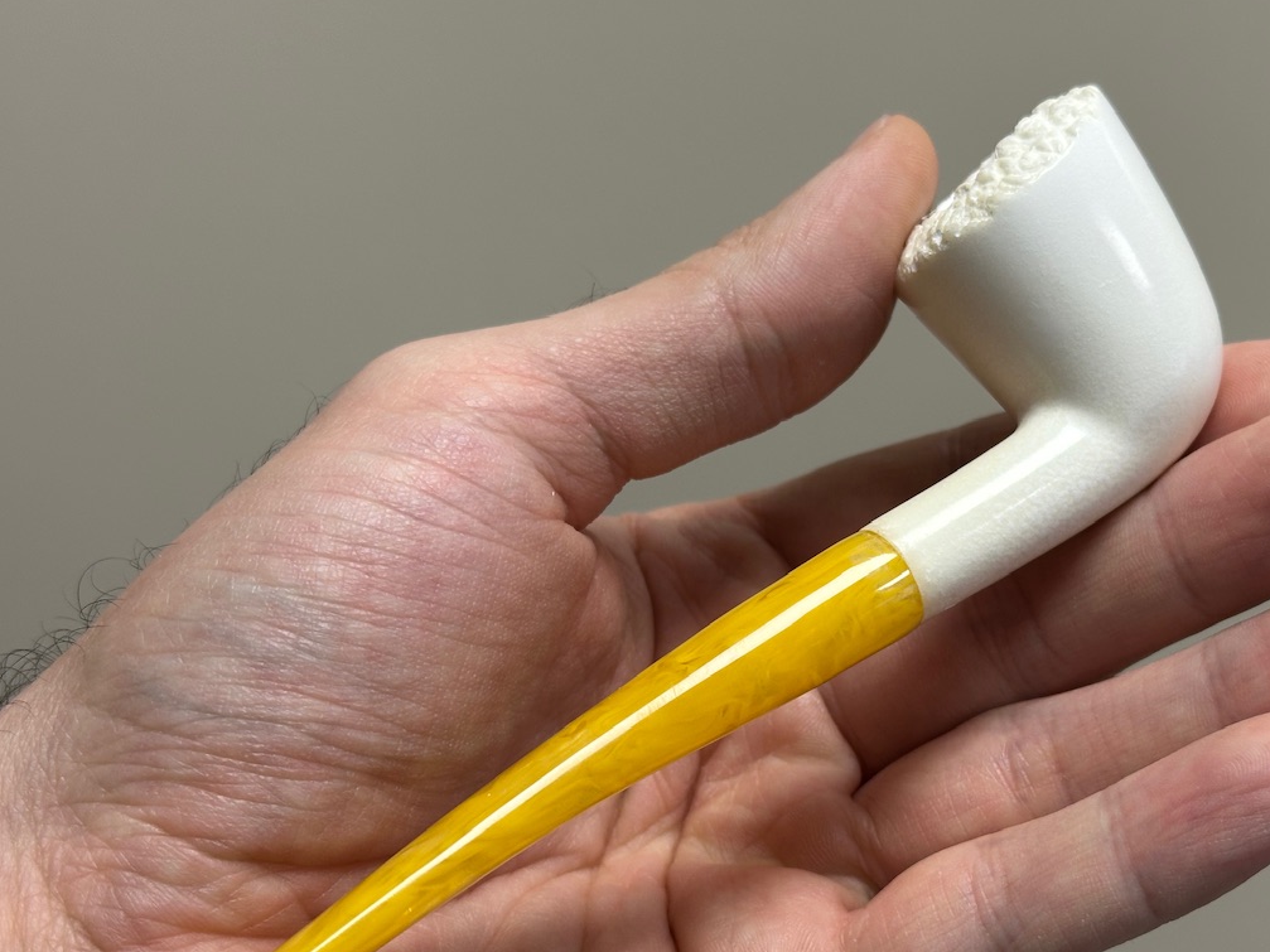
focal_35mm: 61
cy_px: 569
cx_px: 777
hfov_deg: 31.6
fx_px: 2238
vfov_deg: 24.0
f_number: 1.78
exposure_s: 1/100
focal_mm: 6.86
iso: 64
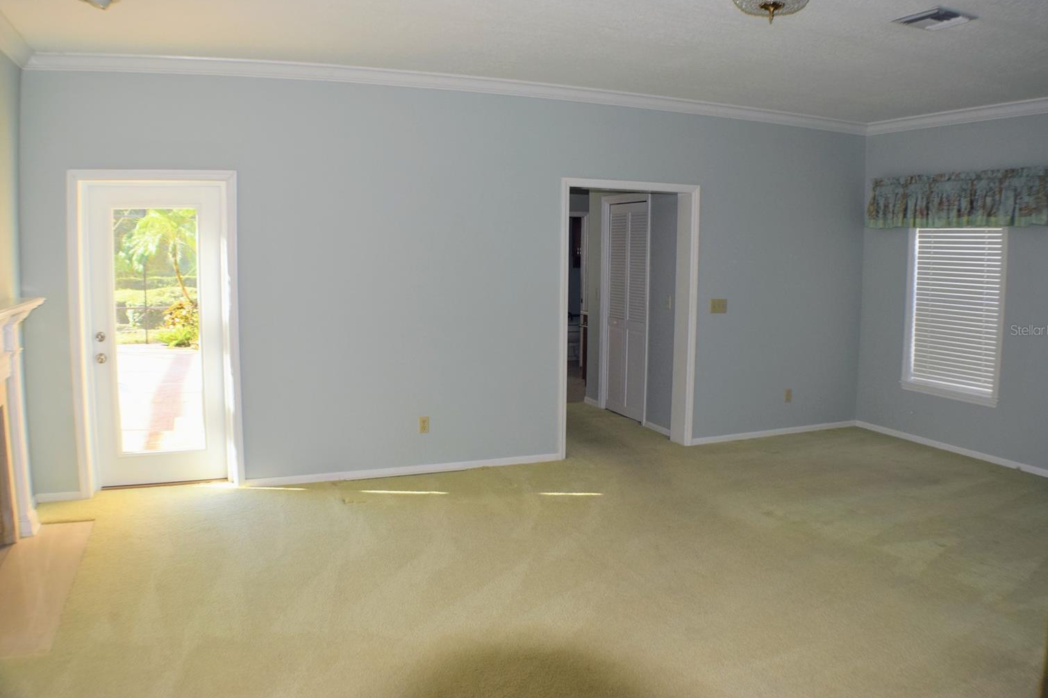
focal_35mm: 35
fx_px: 1018
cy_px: 330
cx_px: 517
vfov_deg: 37.8
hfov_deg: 54.4
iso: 450
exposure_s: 1/125
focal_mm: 22
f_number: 5.6
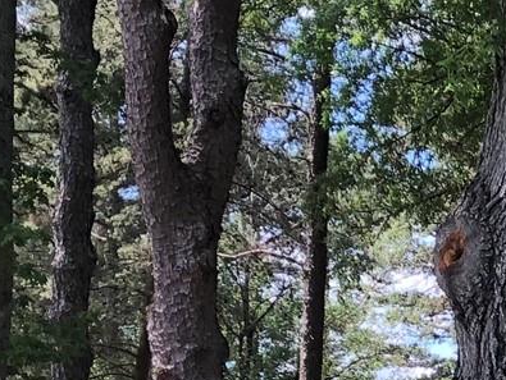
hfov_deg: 12.6
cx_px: 870
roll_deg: -0.7
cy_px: 592
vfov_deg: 9.9
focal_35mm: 145
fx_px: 2121
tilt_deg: +2.4
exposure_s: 1/181
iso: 20
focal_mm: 3.99
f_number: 1.8
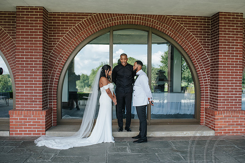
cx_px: 127
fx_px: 251
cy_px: 82
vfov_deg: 36.1
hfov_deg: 52.0
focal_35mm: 37
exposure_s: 1/200
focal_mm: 35
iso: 200
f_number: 3.2
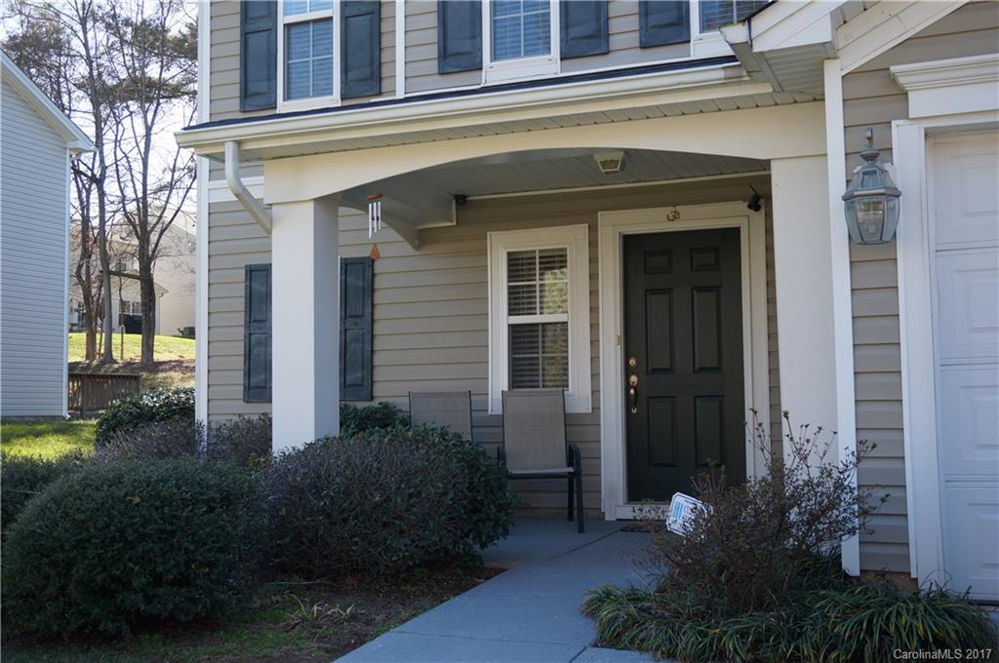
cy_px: 332
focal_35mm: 40
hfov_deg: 48.0
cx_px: 500
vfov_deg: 32.9
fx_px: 1122
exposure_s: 1/160
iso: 100
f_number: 4.5
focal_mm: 27
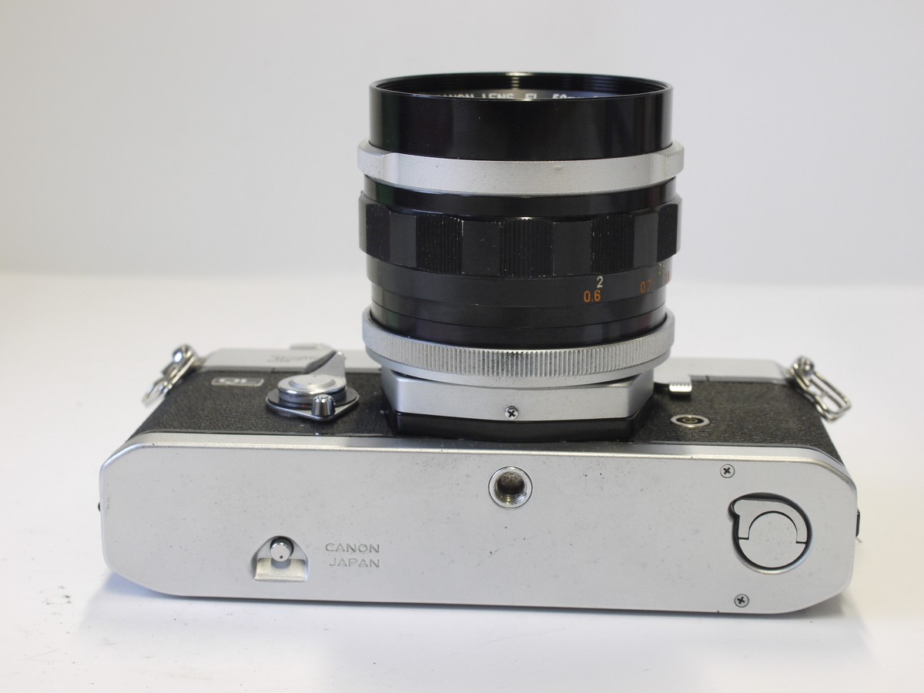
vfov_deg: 24.4
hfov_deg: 32.2
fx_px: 1602
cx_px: 462
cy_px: 346
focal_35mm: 60
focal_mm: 30
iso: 400
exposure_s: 1/20
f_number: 8
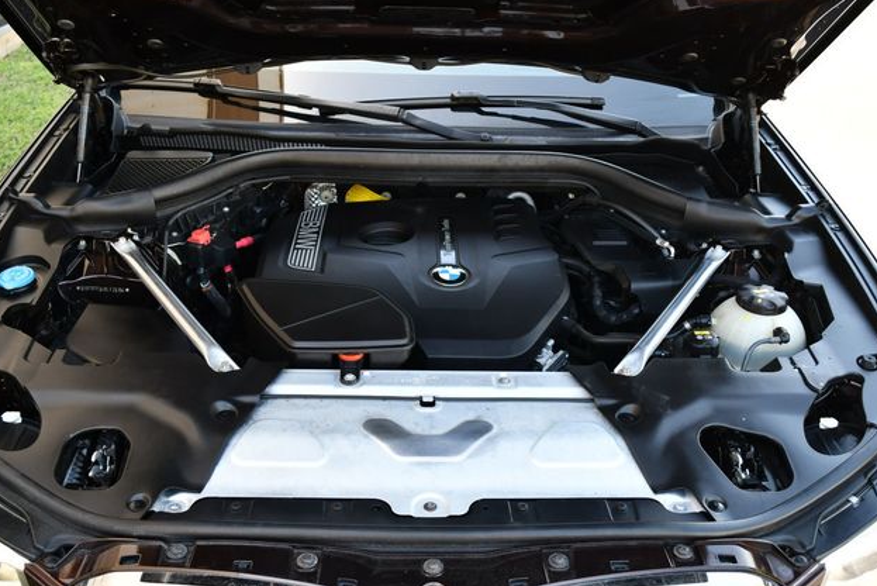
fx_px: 902
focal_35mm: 37
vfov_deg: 36.0
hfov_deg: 51.9
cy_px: 296
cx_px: 435
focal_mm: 18
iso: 400
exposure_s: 1/250
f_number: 3.5
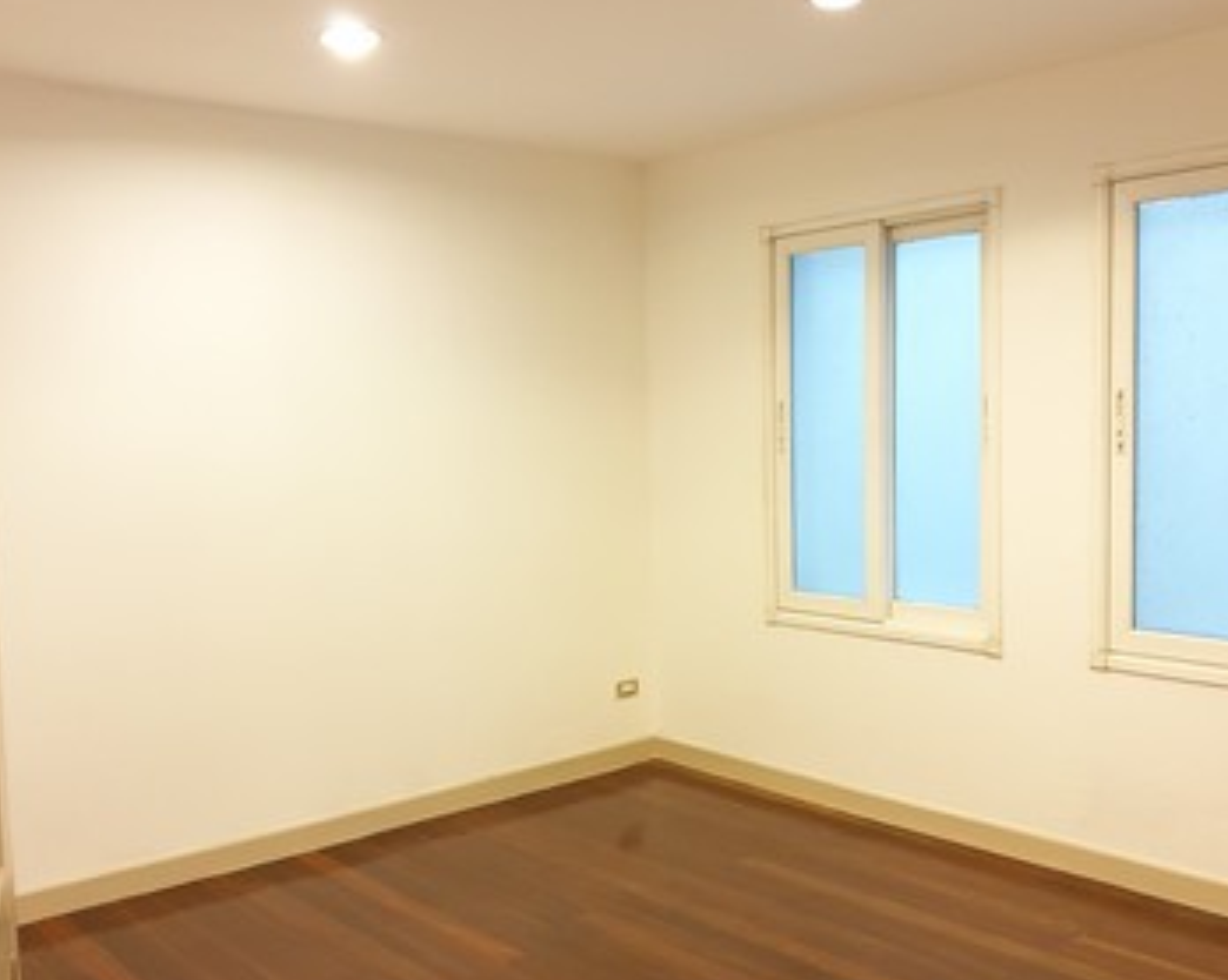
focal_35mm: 35
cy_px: 529
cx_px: 621
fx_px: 1271
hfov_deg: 51.6
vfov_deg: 42.2
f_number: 1.5
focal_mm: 4.3
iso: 400
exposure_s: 1/50
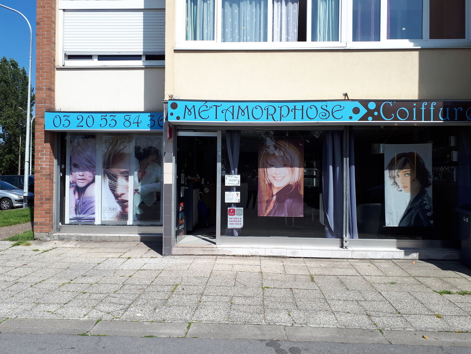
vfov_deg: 51.4
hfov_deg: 65.3
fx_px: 367
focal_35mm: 27
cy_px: 177
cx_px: 236
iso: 40
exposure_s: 1/1473
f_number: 1.9
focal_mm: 3.6
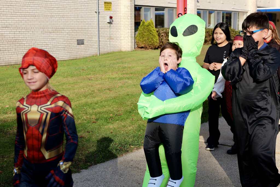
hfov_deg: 33.4
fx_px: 467
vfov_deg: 22.6
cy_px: 94
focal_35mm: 60
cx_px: 140
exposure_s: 1/400
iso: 100
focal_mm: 60
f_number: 5.6
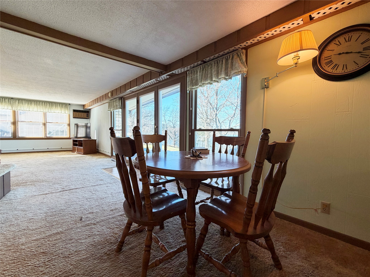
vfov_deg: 85.7
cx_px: 185
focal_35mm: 14
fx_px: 150
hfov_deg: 102.1
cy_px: 138
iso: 125
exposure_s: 1/120
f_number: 2.2
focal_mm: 2.22
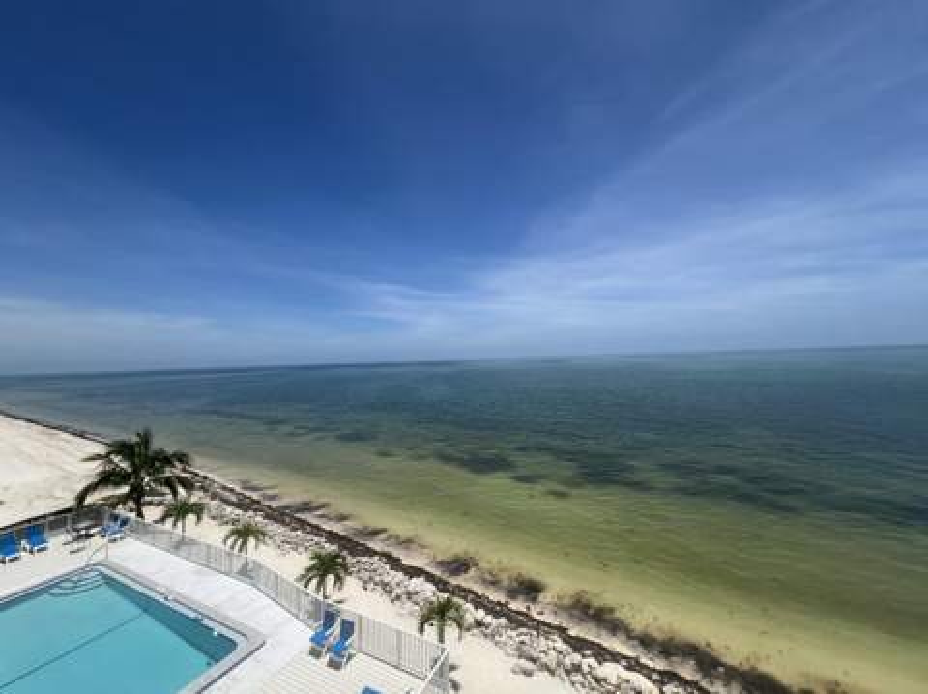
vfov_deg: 89.8
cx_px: 464
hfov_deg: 106.2
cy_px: 347
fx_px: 348
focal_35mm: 13
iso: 32
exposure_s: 1/2597
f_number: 1.8
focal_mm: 1.57
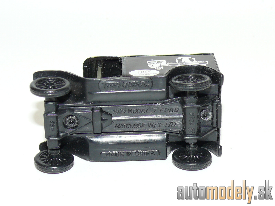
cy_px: 103
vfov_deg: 15.6
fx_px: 755
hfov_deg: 20.7
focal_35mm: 95
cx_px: 138
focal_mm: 13
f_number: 4
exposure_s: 1/30
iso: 100
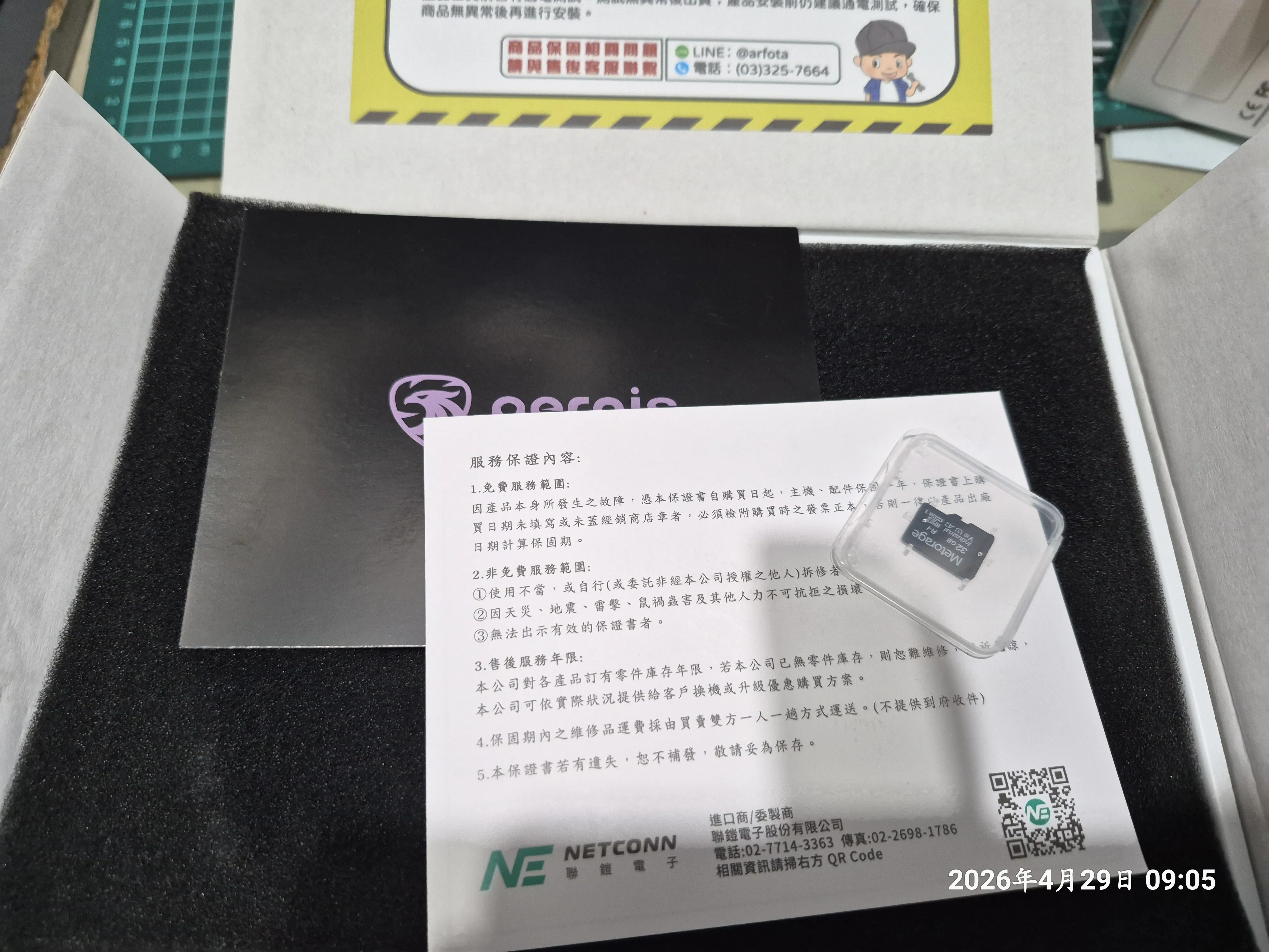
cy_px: 476
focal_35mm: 23
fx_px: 843
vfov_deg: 58.9
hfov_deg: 73.9
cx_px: 634
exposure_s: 1/120
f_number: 1.8
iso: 500
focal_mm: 5.4
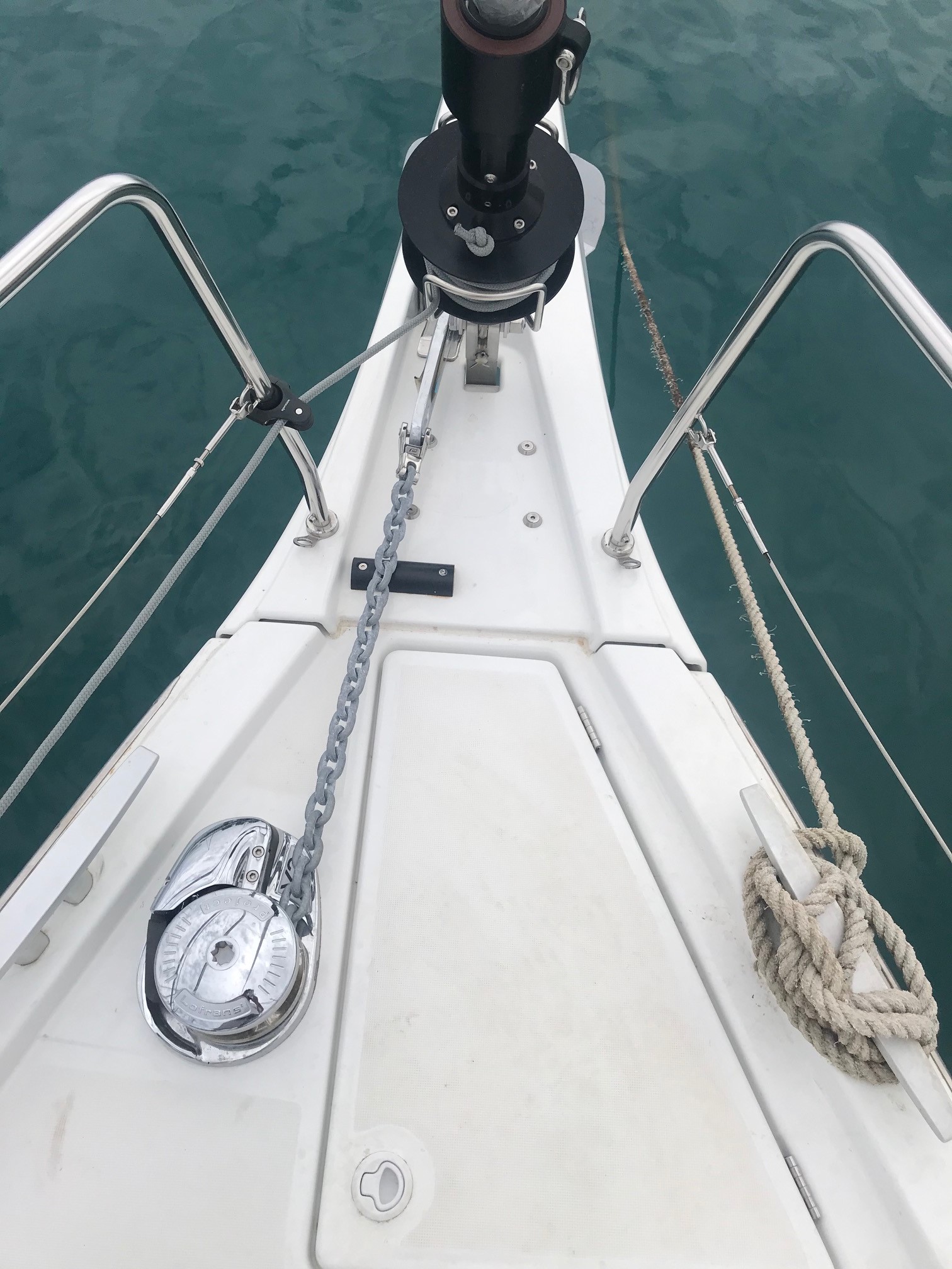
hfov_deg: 49.7
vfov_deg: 63.4
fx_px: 1027
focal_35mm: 28
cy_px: 634
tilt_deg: -59.5
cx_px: 476
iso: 20
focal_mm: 3.99
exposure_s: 1/3546
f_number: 1.8
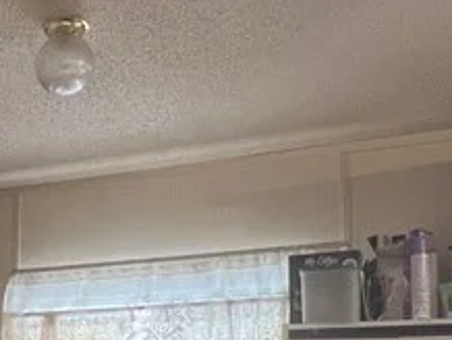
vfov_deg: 22.7
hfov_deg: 27.6
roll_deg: -0.3
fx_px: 797
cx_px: -100
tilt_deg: +1.9
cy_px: 371
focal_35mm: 61
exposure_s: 1/60
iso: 320
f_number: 1.8
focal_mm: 1.57
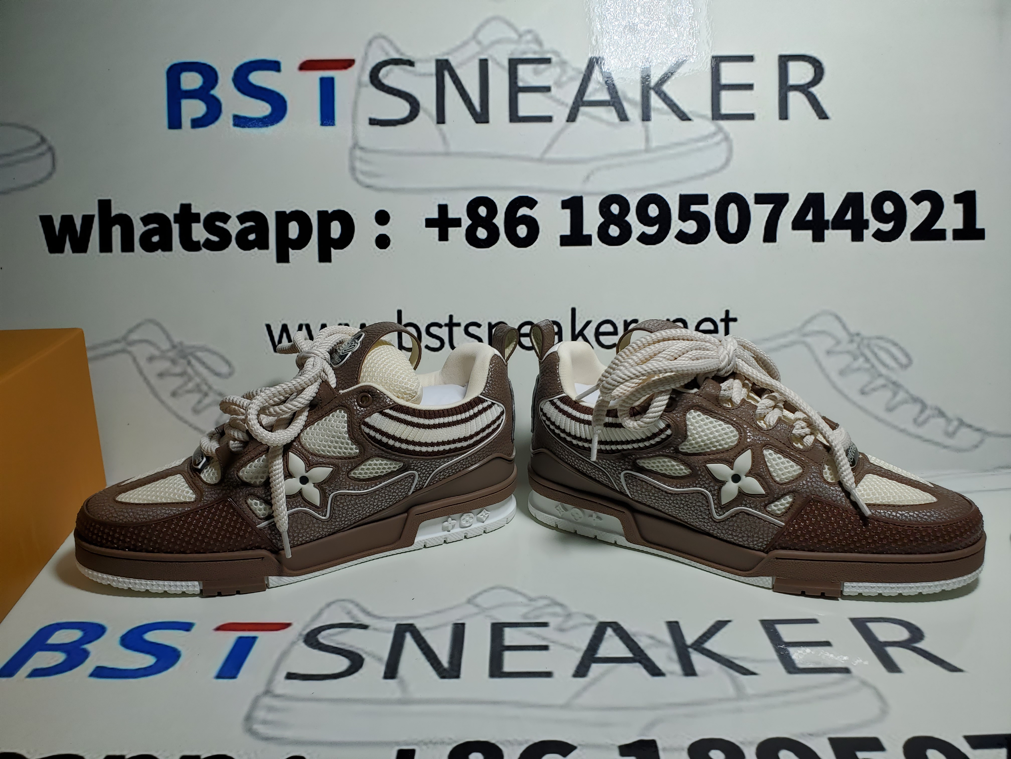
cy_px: 380
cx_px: 506
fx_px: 759
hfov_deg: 67.3
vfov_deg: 53.1
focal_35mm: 26
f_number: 2.4
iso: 50
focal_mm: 4.3
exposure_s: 1/385
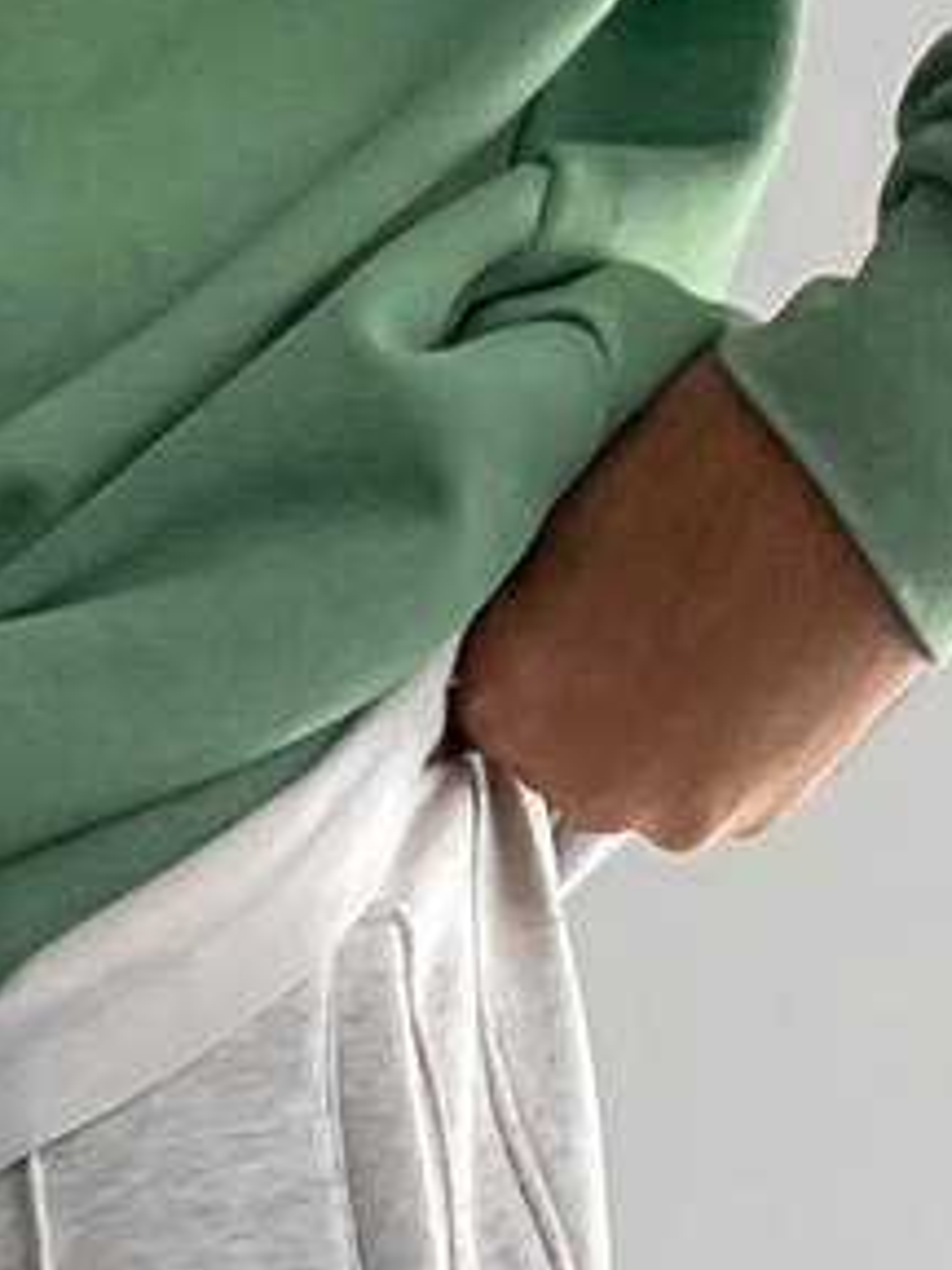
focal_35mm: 161
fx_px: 5904
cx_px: -467
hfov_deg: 9.0
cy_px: 3144
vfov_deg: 10.4
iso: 50
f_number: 1.8
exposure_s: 1/120
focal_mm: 3
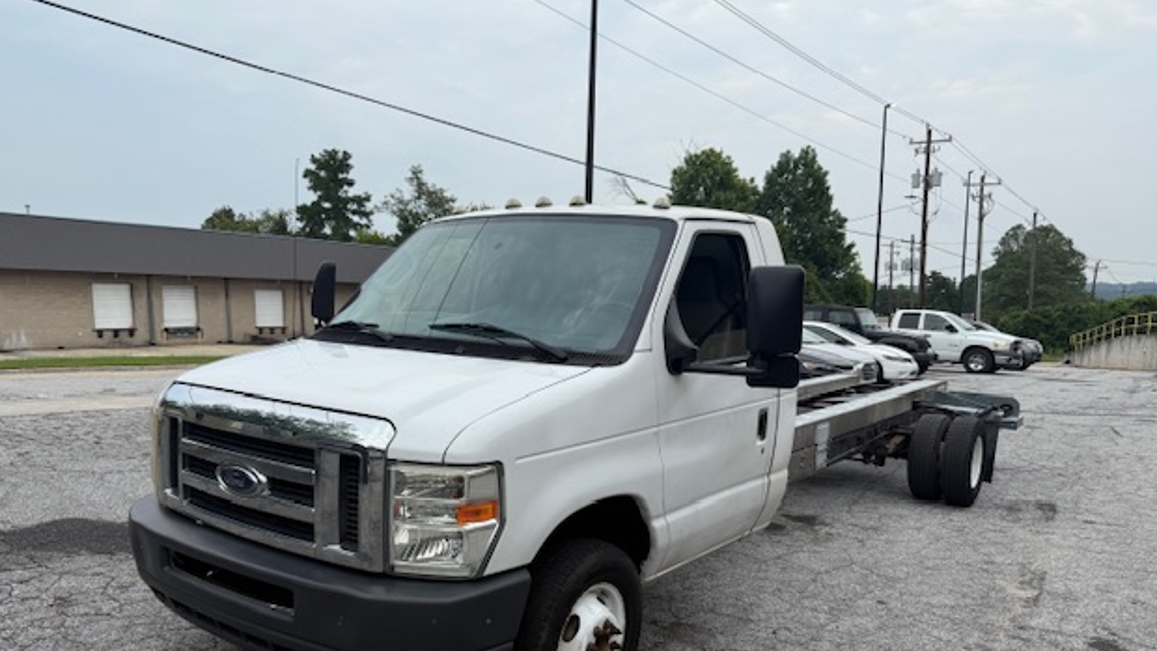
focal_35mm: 27
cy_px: 422
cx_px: 562
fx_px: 828
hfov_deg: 69.8
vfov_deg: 42.5
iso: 80
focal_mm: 6.76
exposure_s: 1/3425
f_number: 1.78
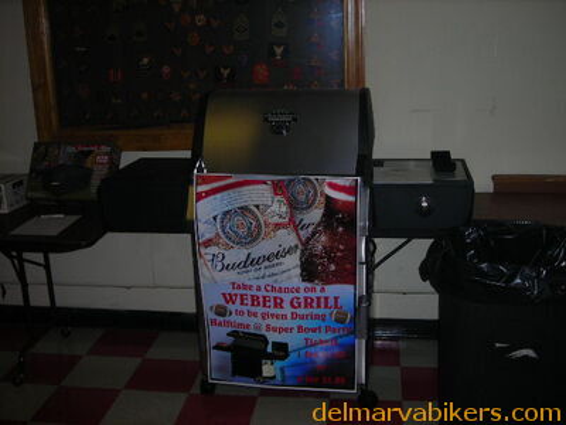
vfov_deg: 35.1
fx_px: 670
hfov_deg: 45.8
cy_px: 212
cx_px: 283
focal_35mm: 41
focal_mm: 6.8
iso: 54
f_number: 3.3
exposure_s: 1/60.1
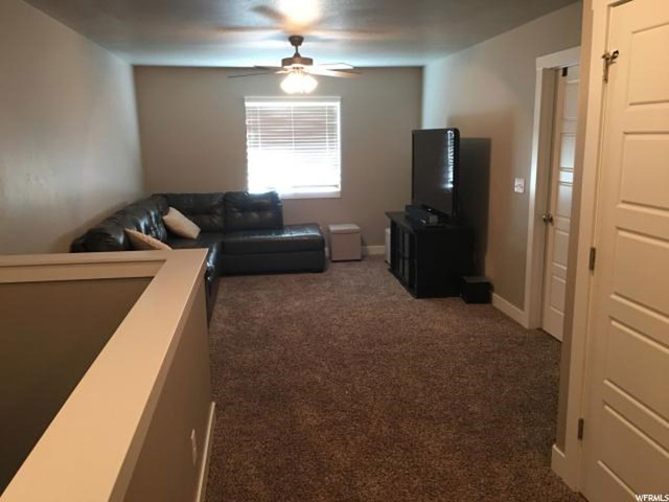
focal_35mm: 29
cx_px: 334
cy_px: 251
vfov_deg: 48.2
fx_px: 560
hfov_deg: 61.7
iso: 100
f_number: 2.2
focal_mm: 4.15
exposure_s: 1/15
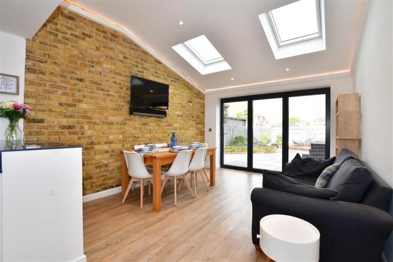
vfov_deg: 77.3
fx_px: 164
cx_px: 196
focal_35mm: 15
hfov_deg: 100.4
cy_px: 131
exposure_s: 1/15
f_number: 8
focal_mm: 10
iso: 160
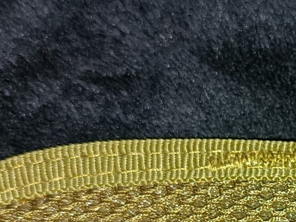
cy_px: 234
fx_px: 821
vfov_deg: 15.1
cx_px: 365
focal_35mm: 96
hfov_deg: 19.2
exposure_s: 1/50
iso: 665
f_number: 1.7
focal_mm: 5.24
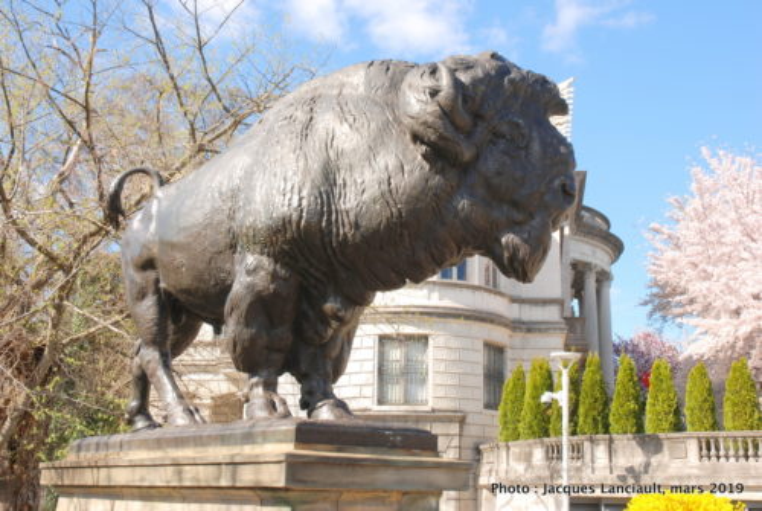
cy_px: 256
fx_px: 922
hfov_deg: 44.9
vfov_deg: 30.9
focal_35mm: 44
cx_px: 381
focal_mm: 29
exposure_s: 1/80
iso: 100
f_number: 10
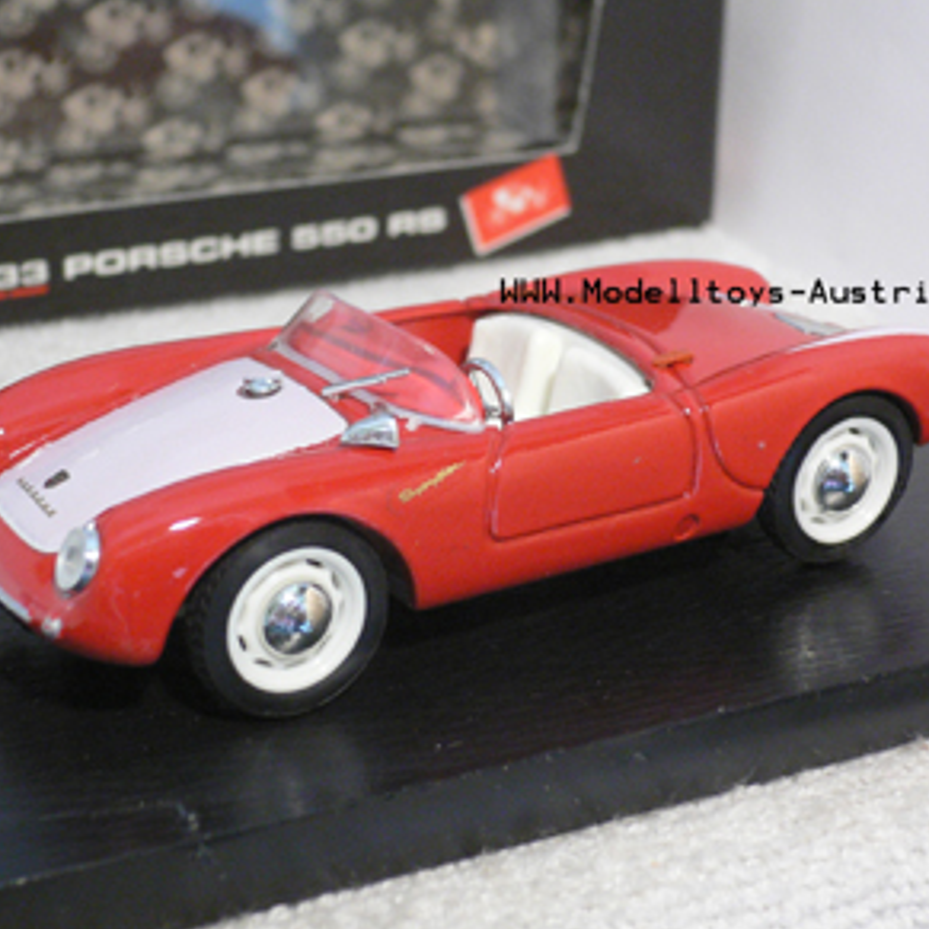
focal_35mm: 62
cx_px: 396
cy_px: 466
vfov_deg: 27.7
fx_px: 1883
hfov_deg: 27.7
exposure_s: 1/13
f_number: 3.4
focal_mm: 8.5
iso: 200
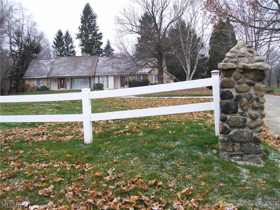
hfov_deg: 51.4
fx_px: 291
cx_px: 140
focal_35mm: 36
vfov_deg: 39.7
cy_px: 105
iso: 80
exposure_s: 1/115
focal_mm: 6
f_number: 2.7
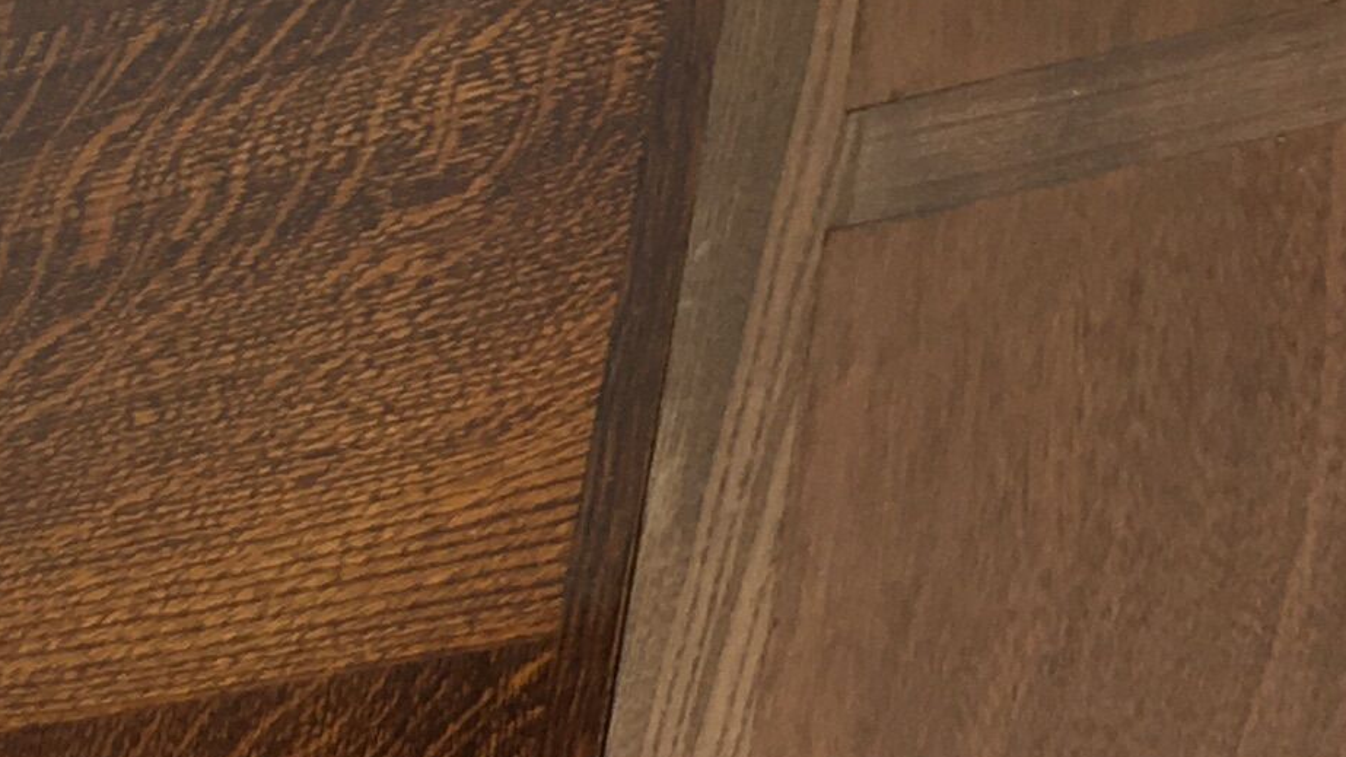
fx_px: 4925
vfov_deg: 8.8
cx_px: 66
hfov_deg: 15.3
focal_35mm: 138
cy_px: 67
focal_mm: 4.15
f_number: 2.2
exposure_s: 1/33
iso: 50
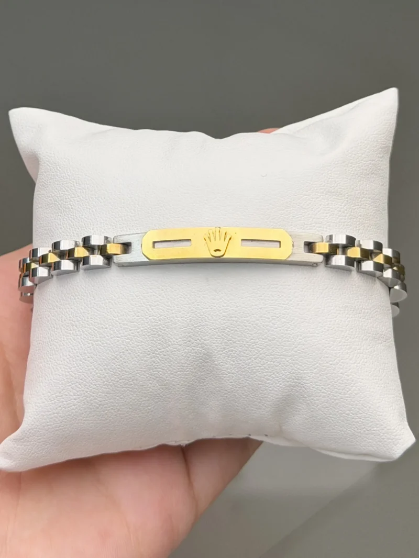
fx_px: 774
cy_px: 279
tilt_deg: -77.4
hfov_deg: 30.3
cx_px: 210
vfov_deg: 39.6
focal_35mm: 48
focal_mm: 6.76
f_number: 1.78
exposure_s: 1/987
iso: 80
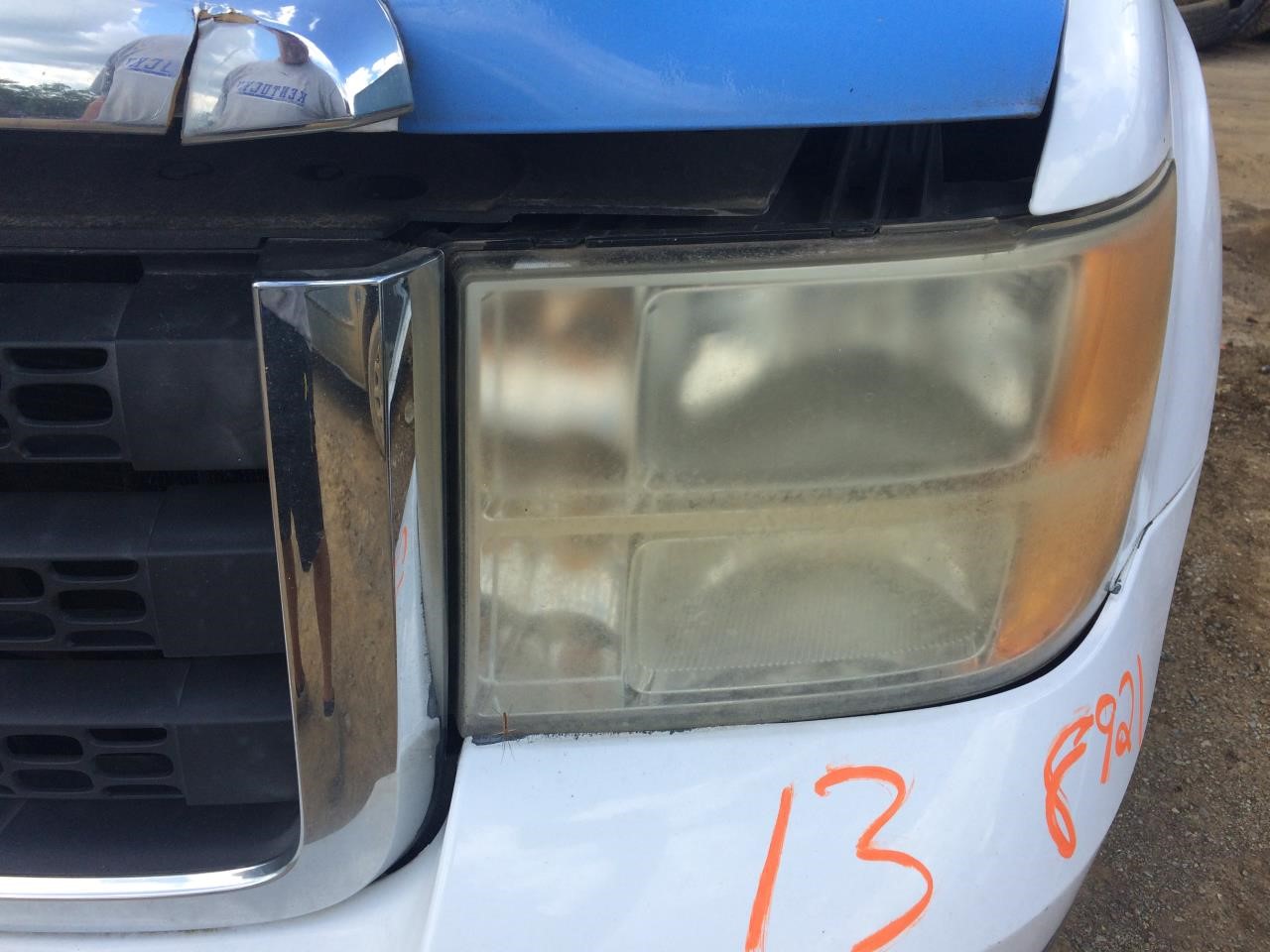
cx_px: 635
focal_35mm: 29
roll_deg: -0.6
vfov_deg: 48.2
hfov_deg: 61.7
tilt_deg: -30.9
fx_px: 1064
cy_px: 476
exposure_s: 1/838
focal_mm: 4.15
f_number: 2.2
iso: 32
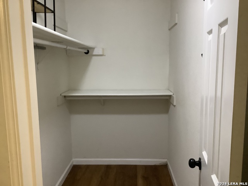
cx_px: 124
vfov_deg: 45.4
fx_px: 222
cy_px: 93
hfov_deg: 58.4
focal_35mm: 31
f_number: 2.4
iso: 320
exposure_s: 1/60
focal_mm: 3.3
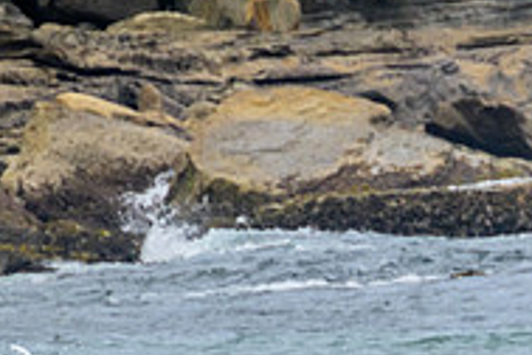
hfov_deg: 0.8
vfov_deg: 0.6
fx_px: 36336
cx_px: 692
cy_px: 413
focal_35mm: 2459
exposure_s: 1/2000
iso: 900
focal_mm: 800
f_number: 11
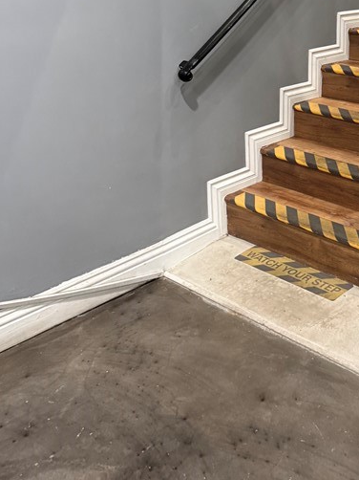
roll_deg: -2.6
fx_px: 678
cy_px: 68
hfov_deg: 28.6
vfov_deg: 37.0
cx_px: 319
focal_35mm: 49
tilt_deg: -8.1
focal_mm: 6.76
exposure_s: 1/60
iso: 400
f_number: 1.78
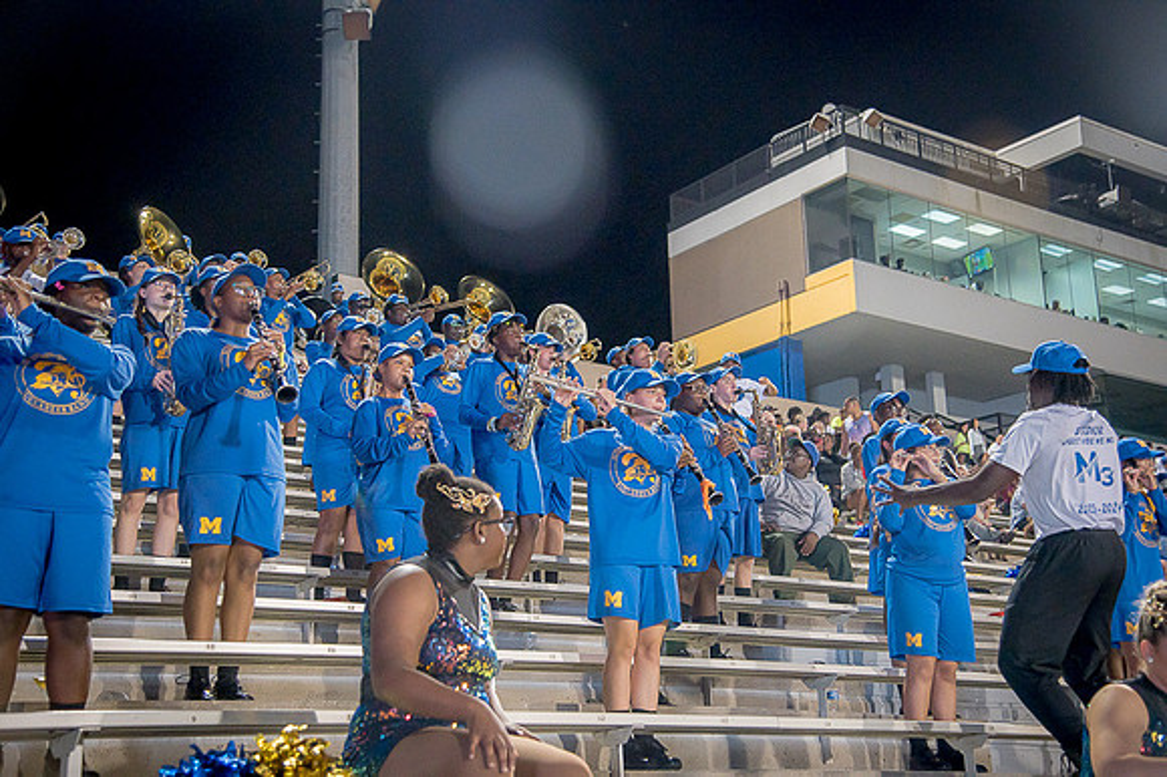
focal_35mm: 46
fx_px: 1490
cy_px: 388
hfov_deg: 42.8
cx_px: 584
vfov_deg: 29.2
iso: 2000
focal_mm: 46
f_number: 4
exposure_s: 1/200
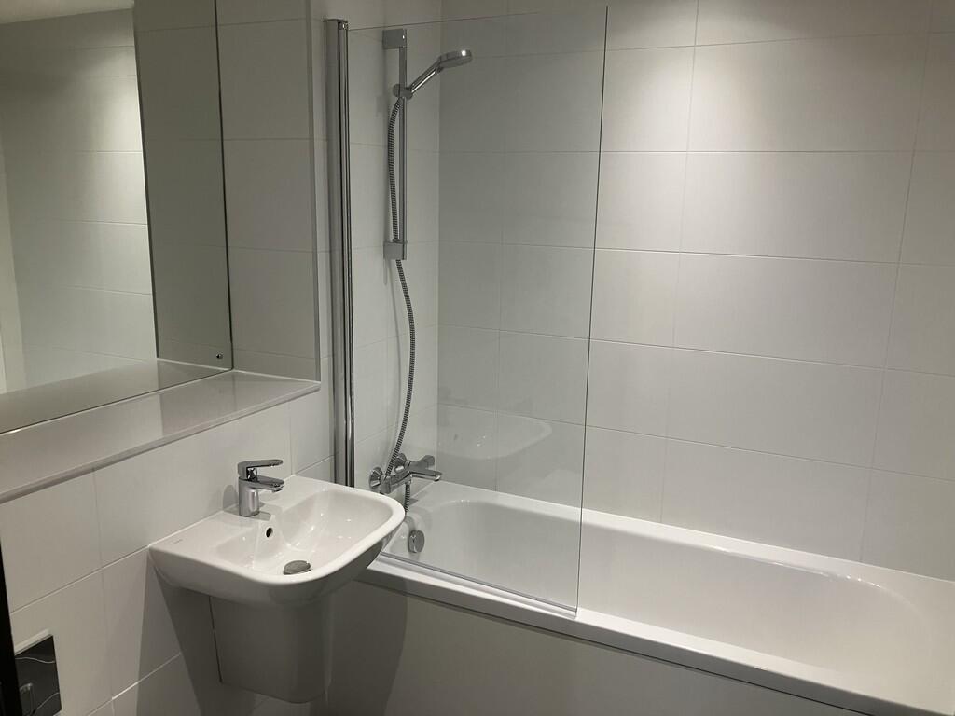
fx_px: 772
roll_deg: -0.3
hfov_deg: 63.4
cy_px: 358
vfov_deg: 49.7
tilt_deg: -12.3
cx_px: 478
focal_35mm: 28
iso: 100
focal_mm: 3.99
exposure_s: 1/60
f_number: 1.8
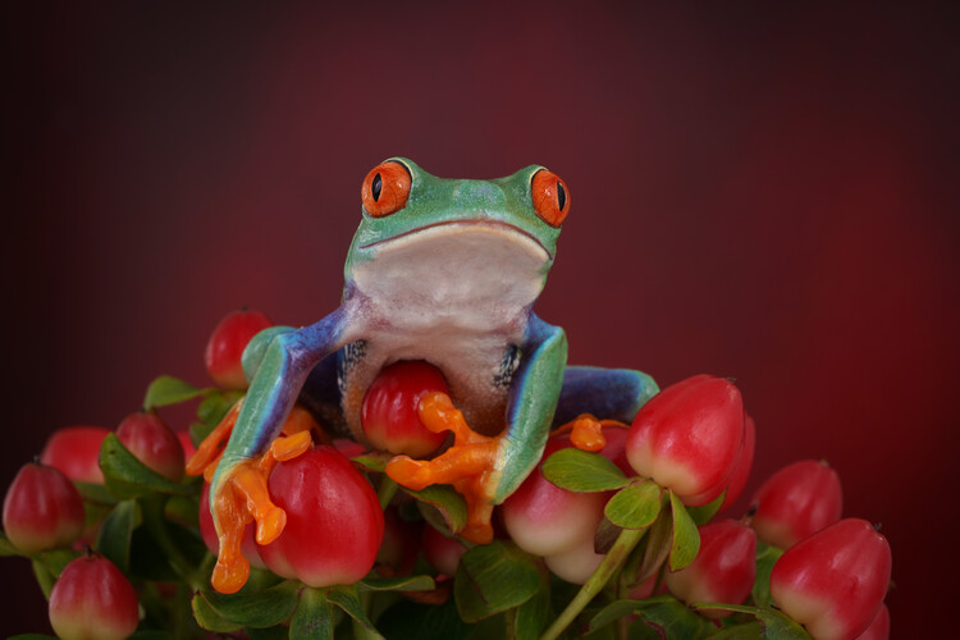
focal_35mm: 90
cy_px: 320
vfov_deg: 15.2
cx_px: 480
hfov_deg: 22.6
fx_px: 2400
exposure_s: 1/200
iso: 100
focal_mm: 90
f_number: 18
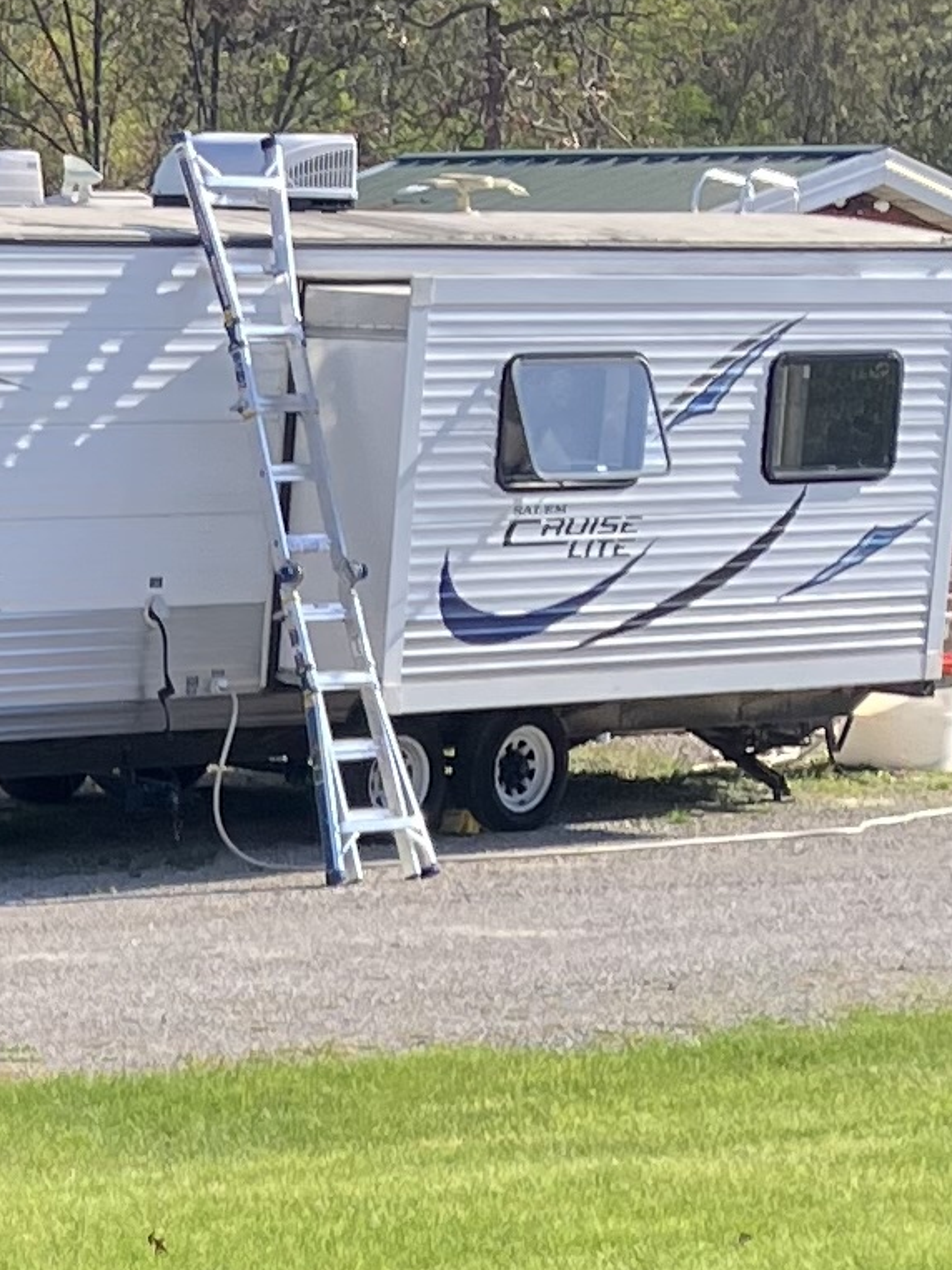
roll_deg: -1.9
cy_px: 1610
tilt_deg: -11.6
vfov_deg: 12.9
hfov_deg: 9.5
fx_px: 5429
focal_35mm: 148
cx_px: -774
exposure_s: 1/665
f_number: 1.8
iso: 32
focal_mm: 3.99
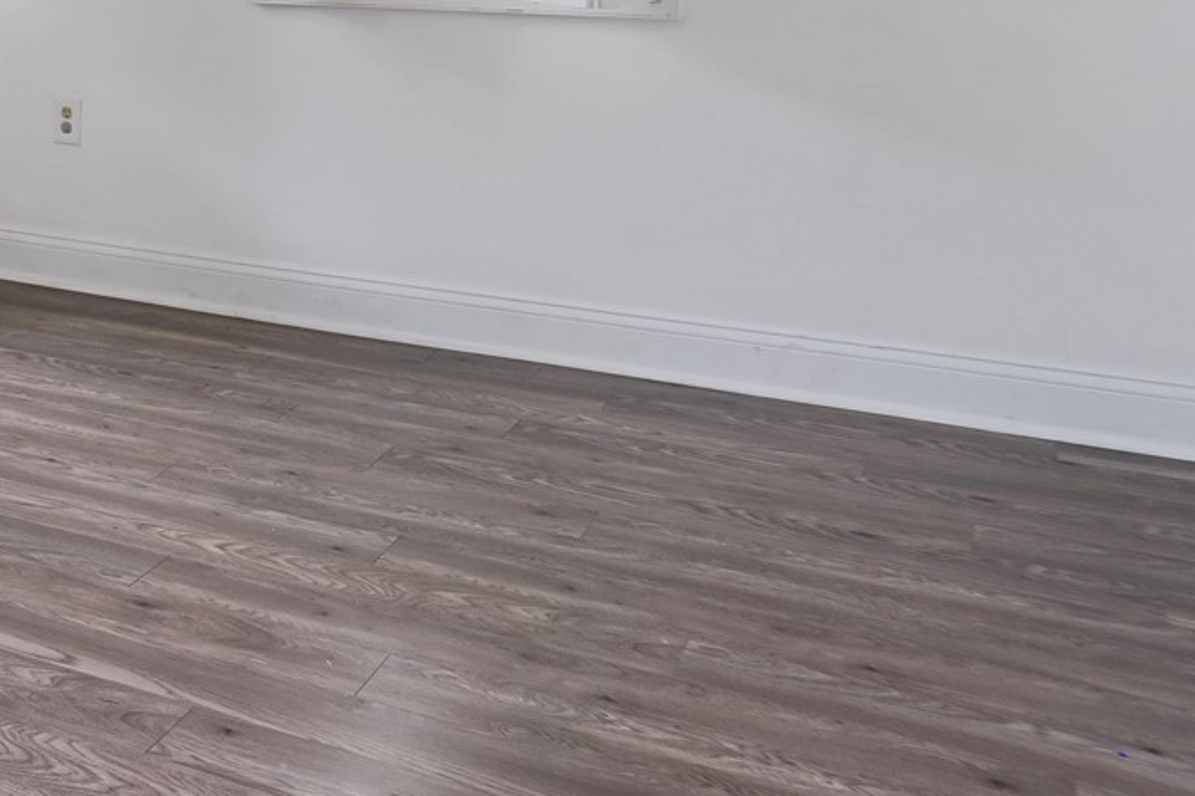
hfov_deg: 43.4
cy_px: -123
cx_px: 125
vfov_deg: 28.9
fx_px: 1361
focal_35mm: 41
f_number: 8
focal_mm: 16
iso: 400
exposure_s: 1/15
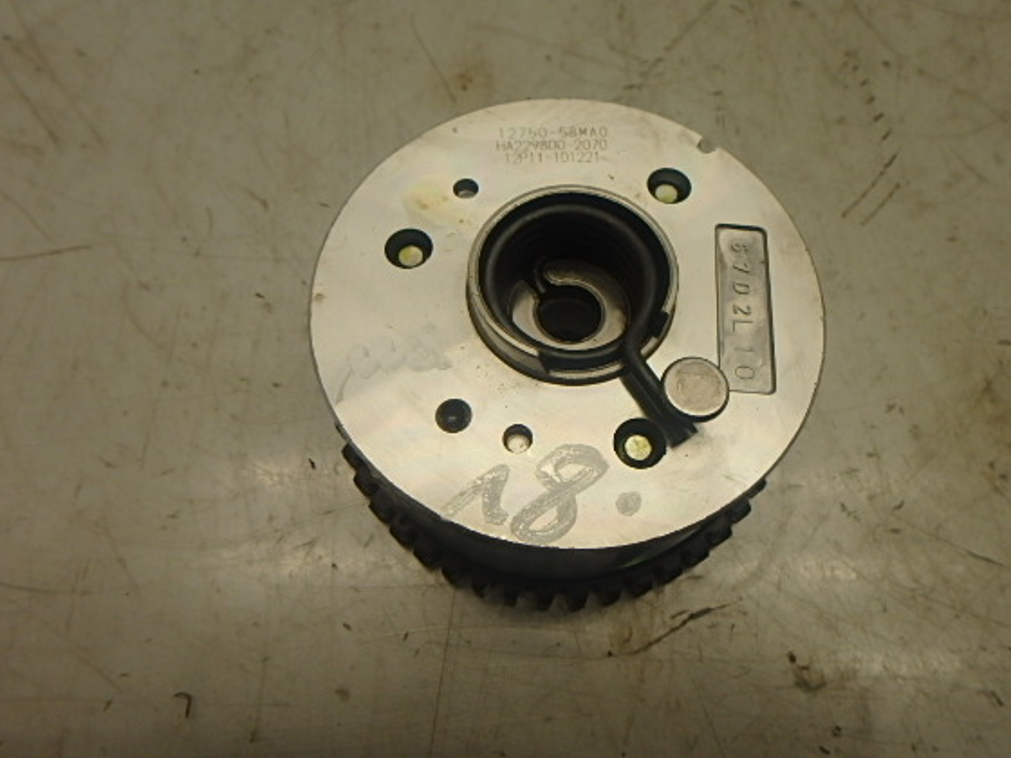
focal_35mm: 24
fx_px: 701
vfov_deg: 56.8
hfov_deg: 71.3
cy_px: 365
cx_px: 574
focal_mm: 3.7
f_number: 3.5
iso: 125
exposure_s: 1/100
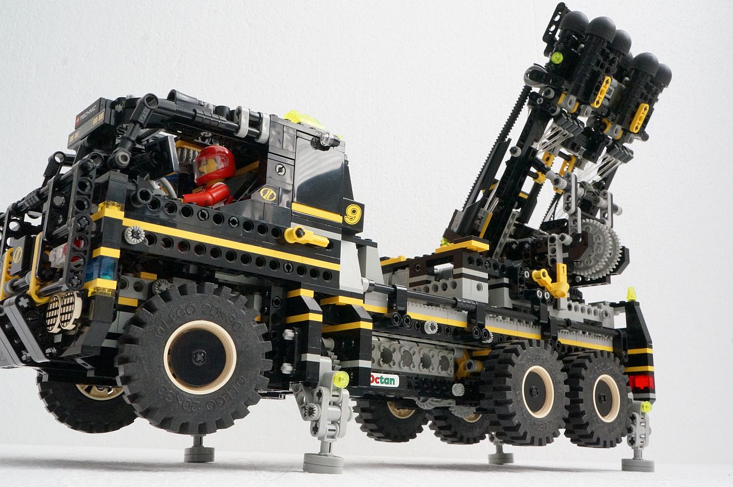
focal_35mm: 38
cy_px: 244
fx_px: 763
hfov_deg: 51.3
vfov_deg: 35.4
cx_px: 366
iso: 3200
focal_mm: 25
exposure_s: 1/30
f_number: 18
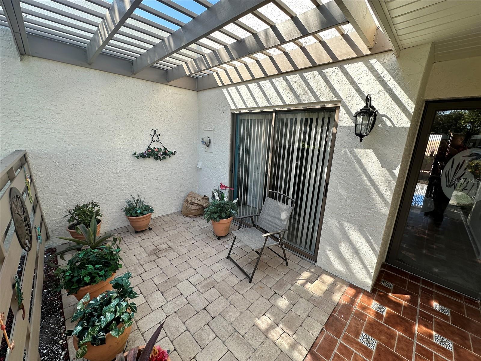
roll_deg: -2.9
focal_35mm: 14
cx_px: 240
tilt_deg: -13.3
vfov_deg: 85.7
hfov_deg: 102.1
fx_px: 195
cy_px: 180
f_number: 2.2
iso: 40
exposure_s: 1/322
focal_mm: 2.22
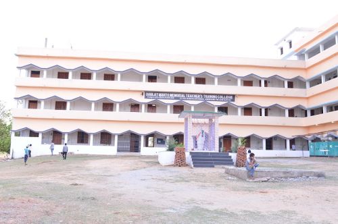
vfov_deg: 39.9
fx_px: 309
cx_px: 169
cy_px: 112
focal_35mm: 33
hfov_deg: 57.3
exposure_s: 1/80
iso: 400
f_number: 8
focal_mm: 22
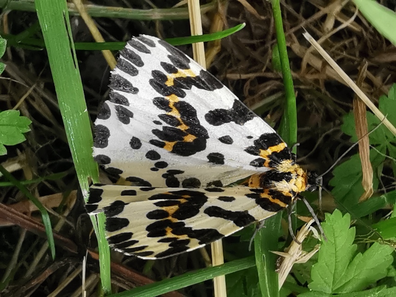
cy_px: 148
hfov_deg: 24.1
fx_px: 927
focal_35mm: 81
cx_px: 198
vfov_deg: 18.2
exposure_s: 1/100
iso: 64
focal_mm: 2.26
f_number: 2.2
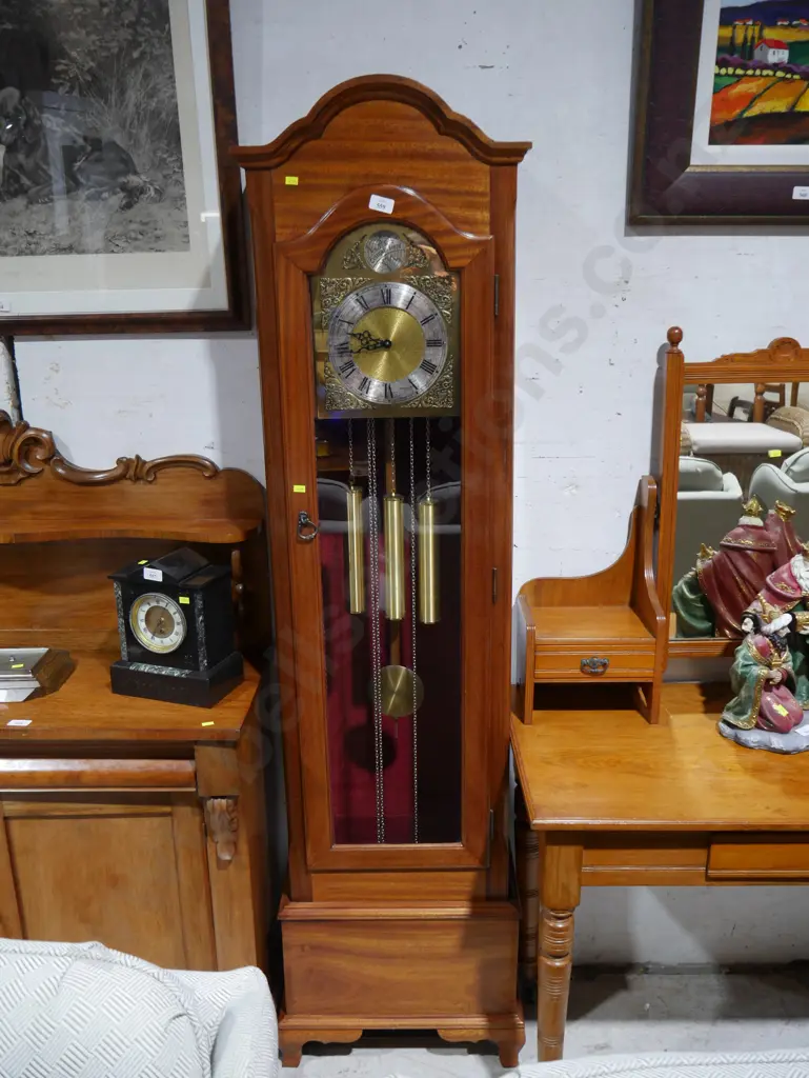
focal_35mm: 28
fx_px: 872
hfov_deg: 49.8
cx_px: 404
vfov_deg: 63.4
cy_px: 539
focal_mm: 14
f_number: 3.5
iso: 500
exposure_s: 1/60
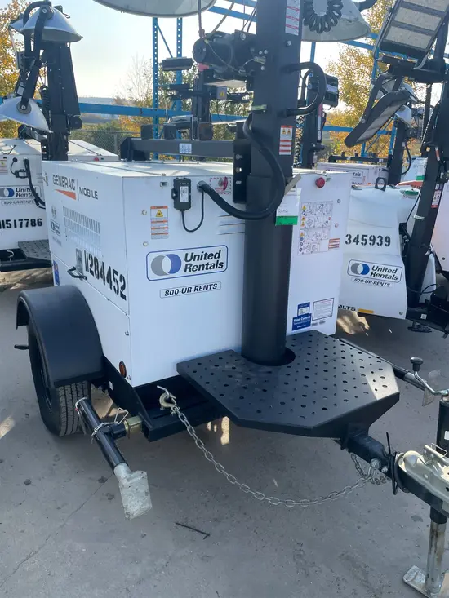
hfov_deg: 53.1
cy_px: 299
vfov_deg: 67.3
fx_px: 450
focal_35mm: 26
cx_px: 224
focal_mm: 4.2
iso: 50
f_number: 1.6
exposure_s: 1/1195
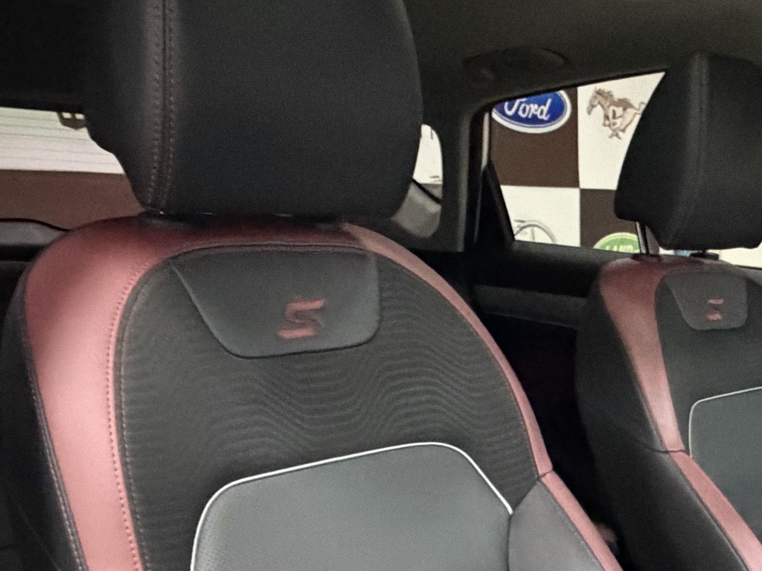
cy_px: 631
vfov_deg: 30.1
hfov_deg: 42.1
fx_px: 947
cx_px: 600
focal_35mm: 43
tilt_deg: -24.0
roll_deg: +0.8
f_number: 2.2
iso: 1250
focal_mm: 2.22
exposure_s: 1/25
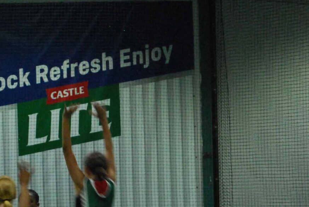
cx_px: 96
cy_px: 137
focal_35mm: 242
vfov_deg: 5.7
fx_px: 2084
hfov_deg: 8.5
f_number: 5.6
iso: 1600
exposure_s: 1/60
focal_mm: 55
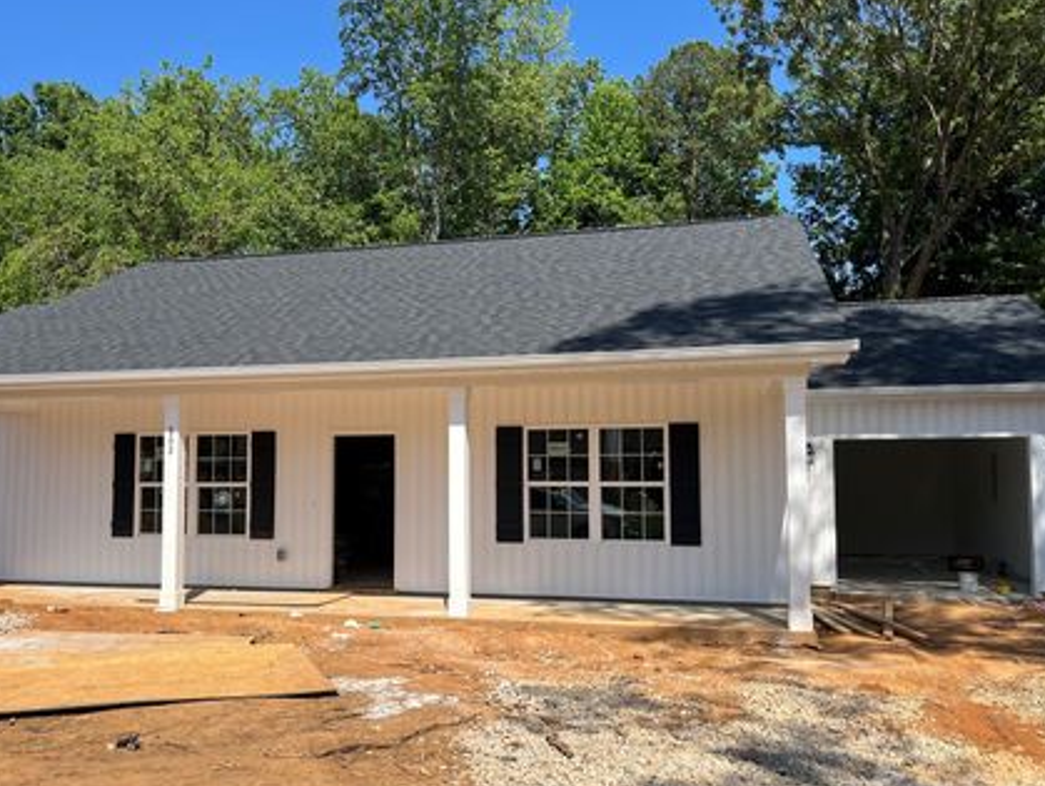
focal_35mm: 31
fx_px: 937
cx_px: 444
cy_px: 423
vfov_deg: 45.5
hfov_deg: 58.0
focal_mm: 5.1
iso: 50
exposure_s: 1/3311
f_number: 1.6
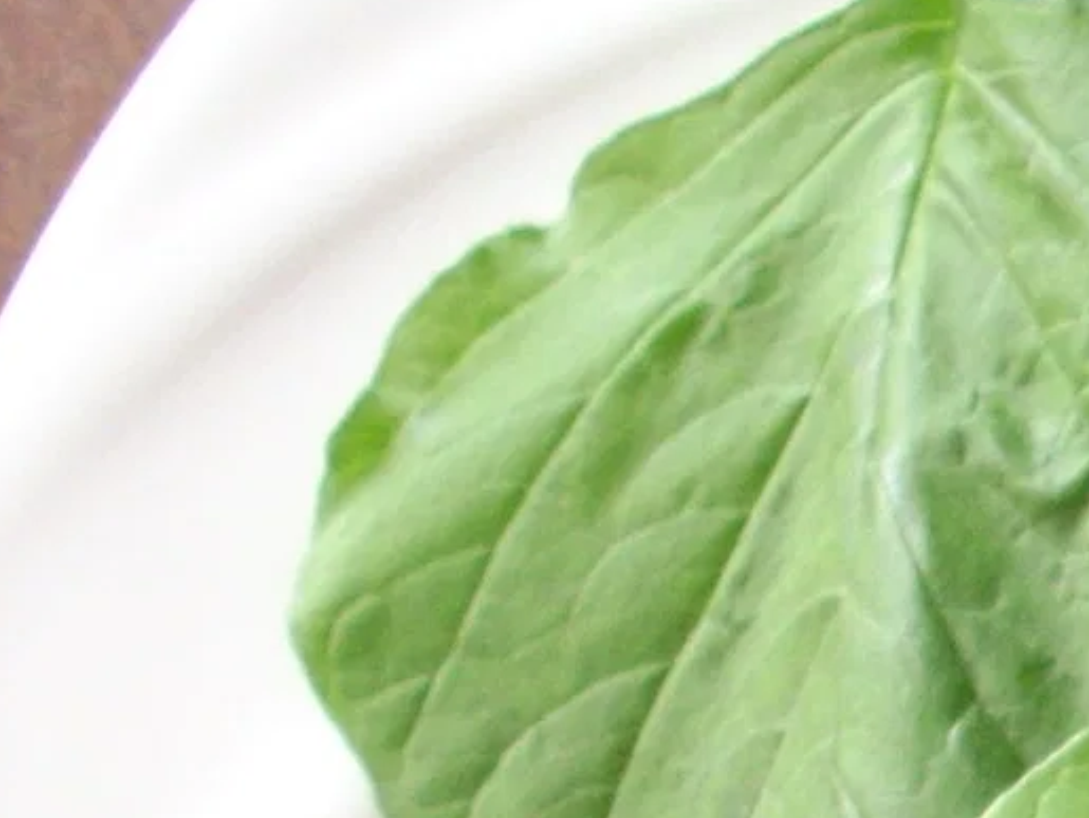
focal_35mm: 147
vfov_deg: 9.9
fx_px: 4628
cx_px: 2115
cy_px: 1000
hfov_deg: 12.1
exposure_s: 1/8.4
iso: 200
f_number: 2.8
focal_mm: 6.2
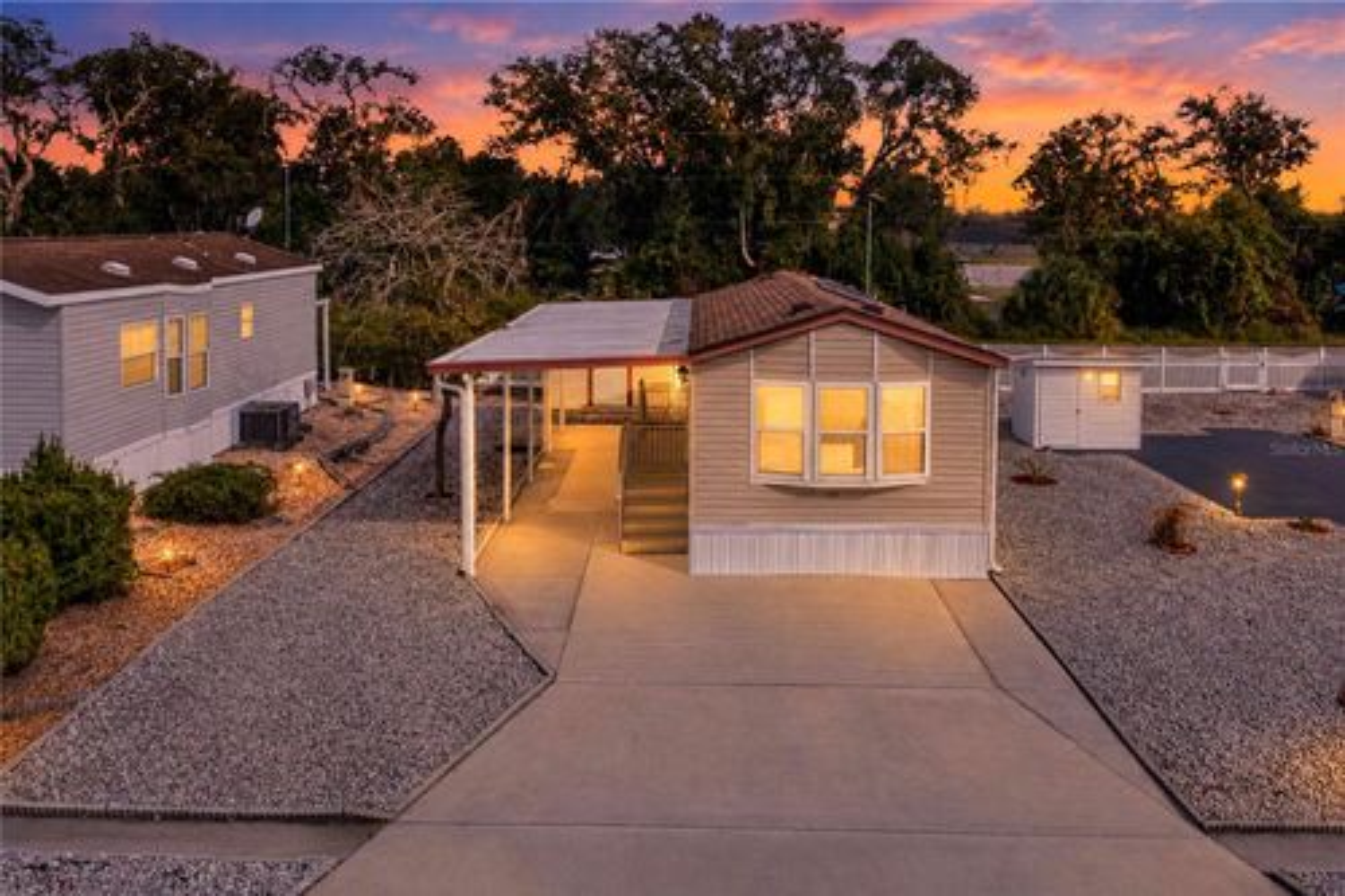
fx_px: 1046
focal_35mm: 28
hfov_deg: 65.5
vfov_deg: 46.4
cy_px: 448
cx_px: 672
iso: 100
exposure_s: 1/800
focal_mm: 10.26
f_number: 6.3
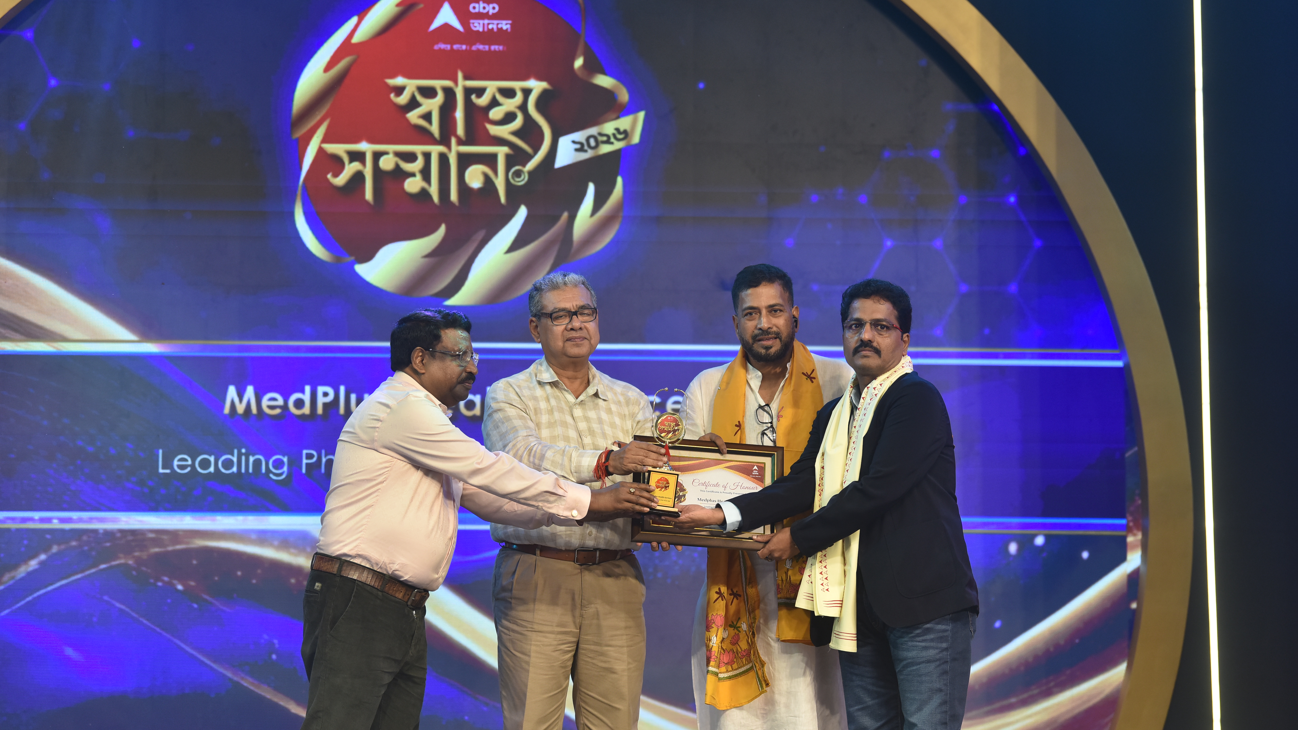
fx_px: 3820
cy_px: 375
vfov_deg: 10.9
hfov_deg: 19.3
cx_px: 645
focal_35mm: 111
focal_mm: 105
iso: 640
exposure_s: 1/200
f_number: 2.8
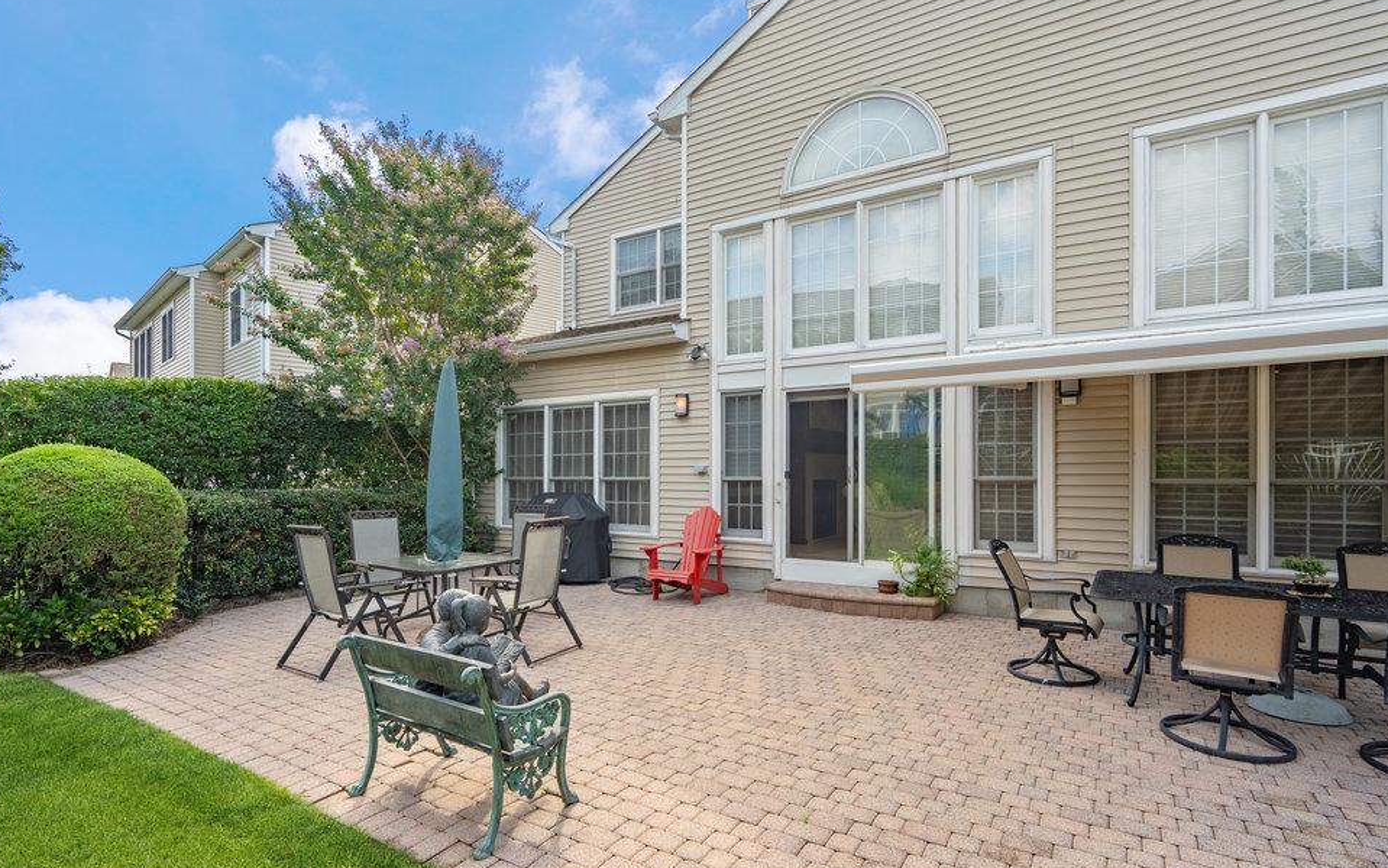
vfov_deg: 68.0
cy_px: 461
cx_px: 708
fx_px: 643
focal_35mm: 17
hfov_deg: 94.3
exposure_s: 1/200
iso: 100
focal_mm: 16
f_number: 5
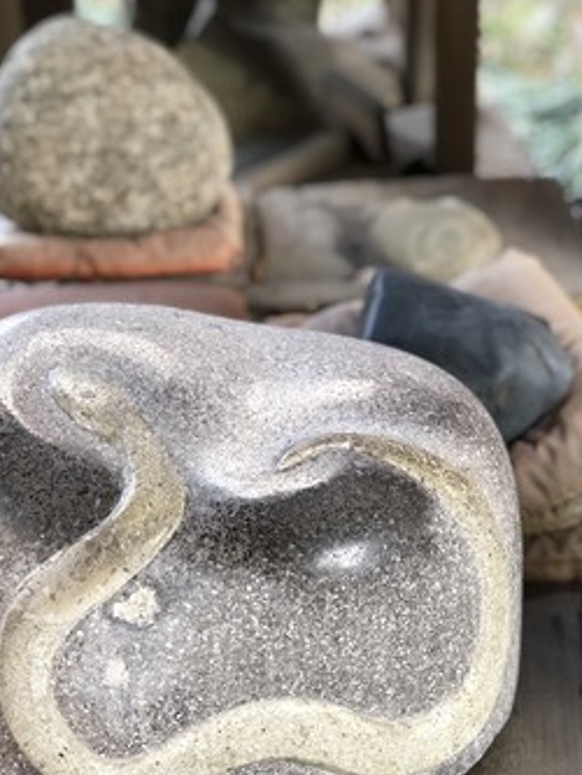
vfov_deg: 25.3
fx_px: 1725
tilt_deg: -31.9
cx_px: 230
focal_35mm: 77
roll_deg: +3.1
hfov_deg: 19.1
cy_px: 407
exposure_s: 1/30
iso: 50
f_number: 2.8
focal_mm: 6.6
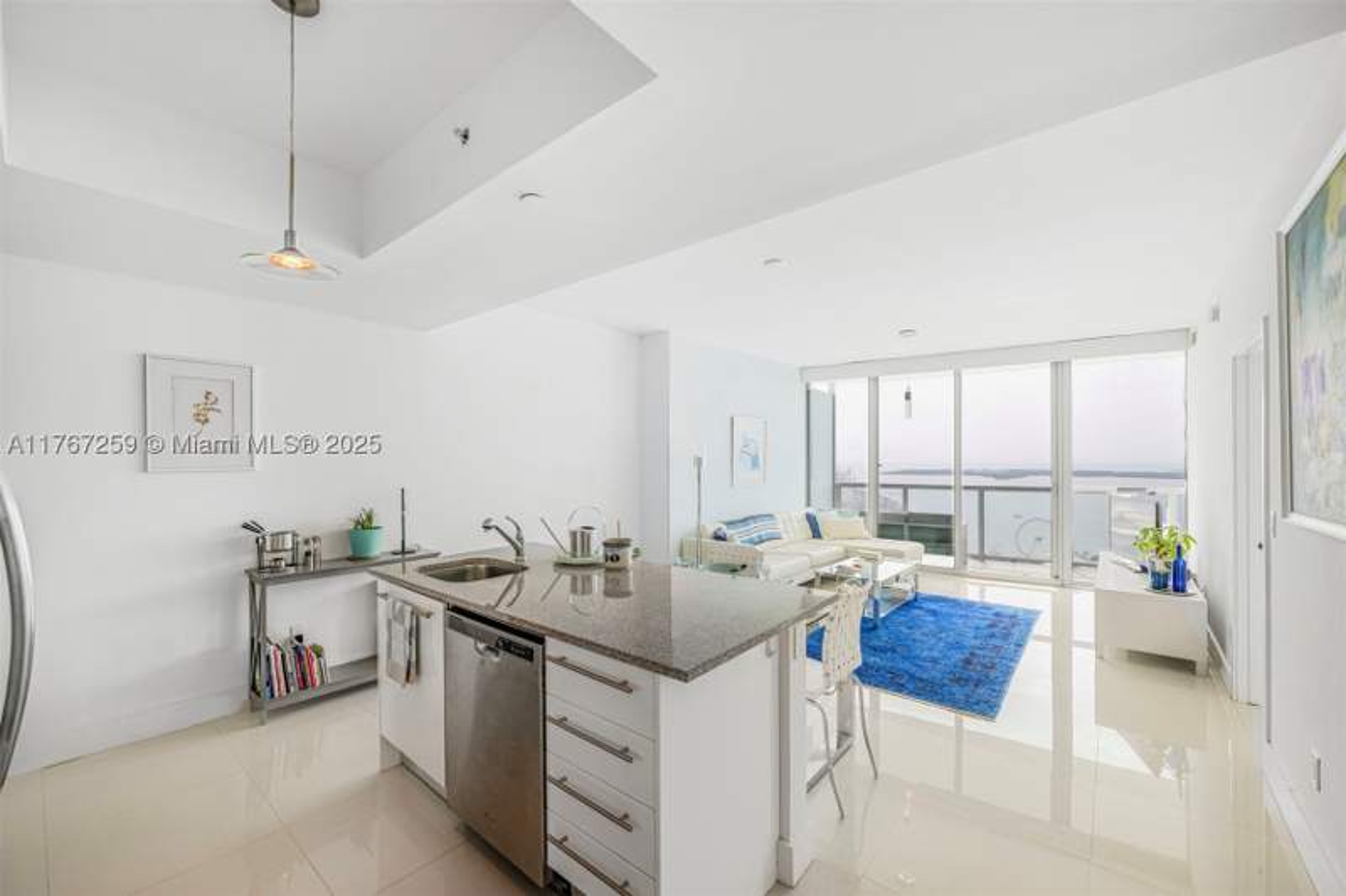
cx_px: 673
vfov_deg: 81.2
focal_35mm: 14
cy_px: 448
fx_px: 523
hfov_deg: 104.3
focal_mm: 14
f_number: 7.1
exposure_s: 1/25
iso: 64
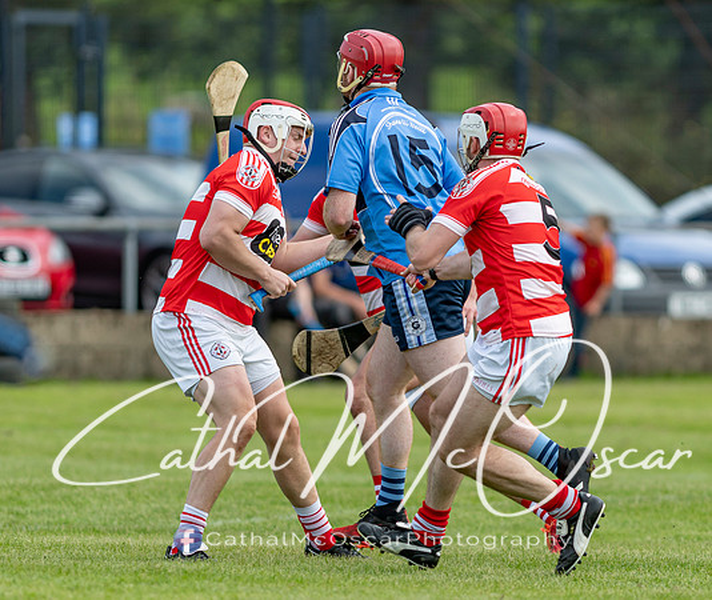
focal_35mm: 635
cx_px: 420
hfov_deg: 3.0
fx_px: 13663
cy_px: 322
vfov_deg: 2.5
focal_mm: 300
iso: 100
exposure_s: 1/1250
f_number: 2.8
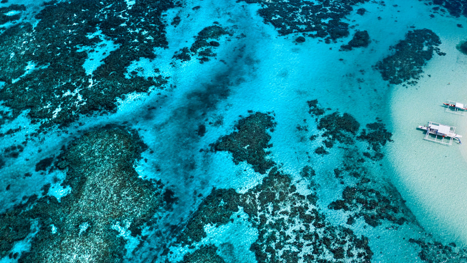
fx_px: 433
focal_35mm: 35
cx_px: 274
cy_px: 135
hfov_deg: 56.3
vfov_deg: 33.7
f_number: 2.8
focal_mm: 10.26
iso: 100
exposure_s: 1/640
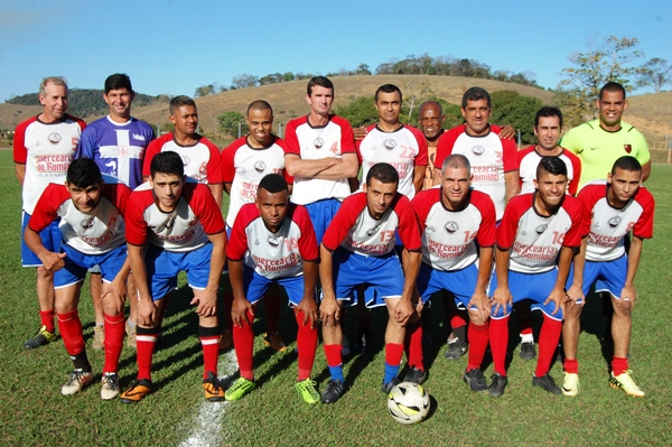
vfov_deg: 31.8
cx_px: 336
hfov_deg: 46.4
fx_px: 783
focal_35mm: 42
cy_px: 224
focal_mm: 28
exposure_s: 1/320
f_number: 10
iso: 200
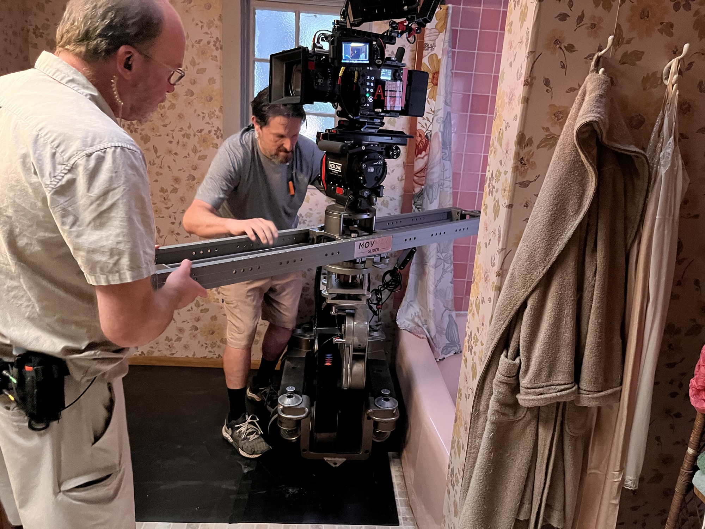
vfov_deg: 53.1
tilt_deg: -16.2
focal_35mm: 26
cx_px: 352
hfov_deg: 67.3
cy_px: 264
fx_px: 530
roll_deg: -3.3
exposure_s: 1/30
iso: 800
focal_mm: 5.1
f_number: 1.6
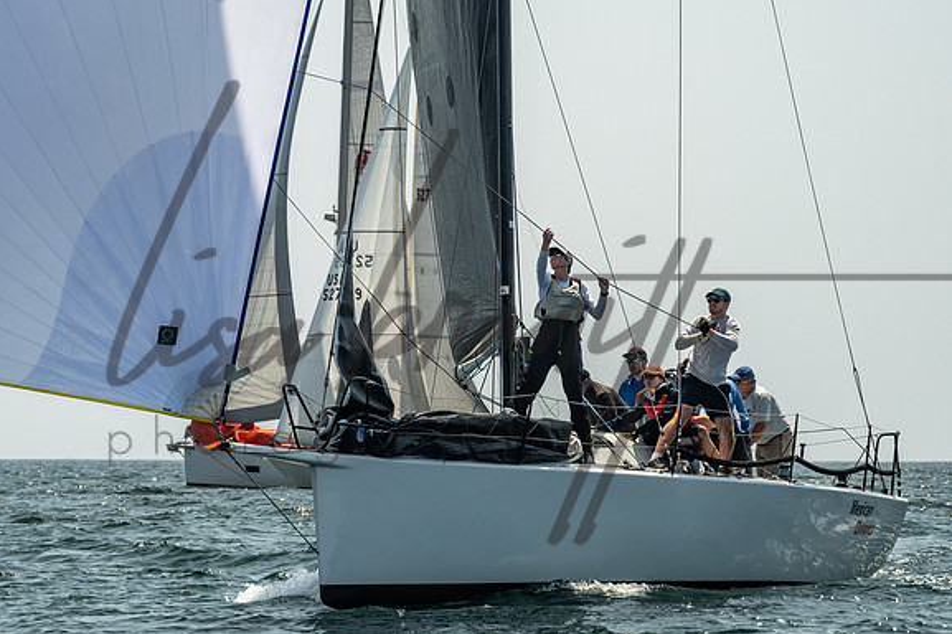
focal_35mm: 222
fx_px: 5867
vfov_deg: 6.2
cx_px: 386
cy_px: 245
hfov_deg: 9.3
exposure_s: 1/1250
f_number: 6.3
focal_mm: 130
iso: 320
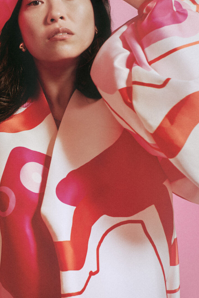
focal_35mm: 107
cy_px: 111
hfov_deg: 12.8
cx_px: 59
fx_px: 887
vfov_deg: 19.1
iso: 250
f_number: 5.6
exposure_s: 1/125
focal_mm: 70
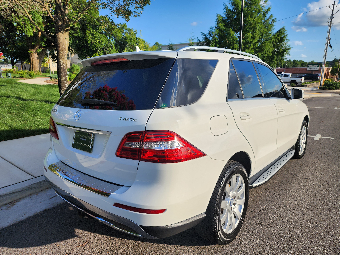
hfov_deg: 73.9
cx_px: 170
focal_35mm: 23
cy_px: 128
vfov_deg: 58.9
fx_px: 226
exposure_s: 1/859
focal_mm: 6.4
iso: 12
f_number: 1.8
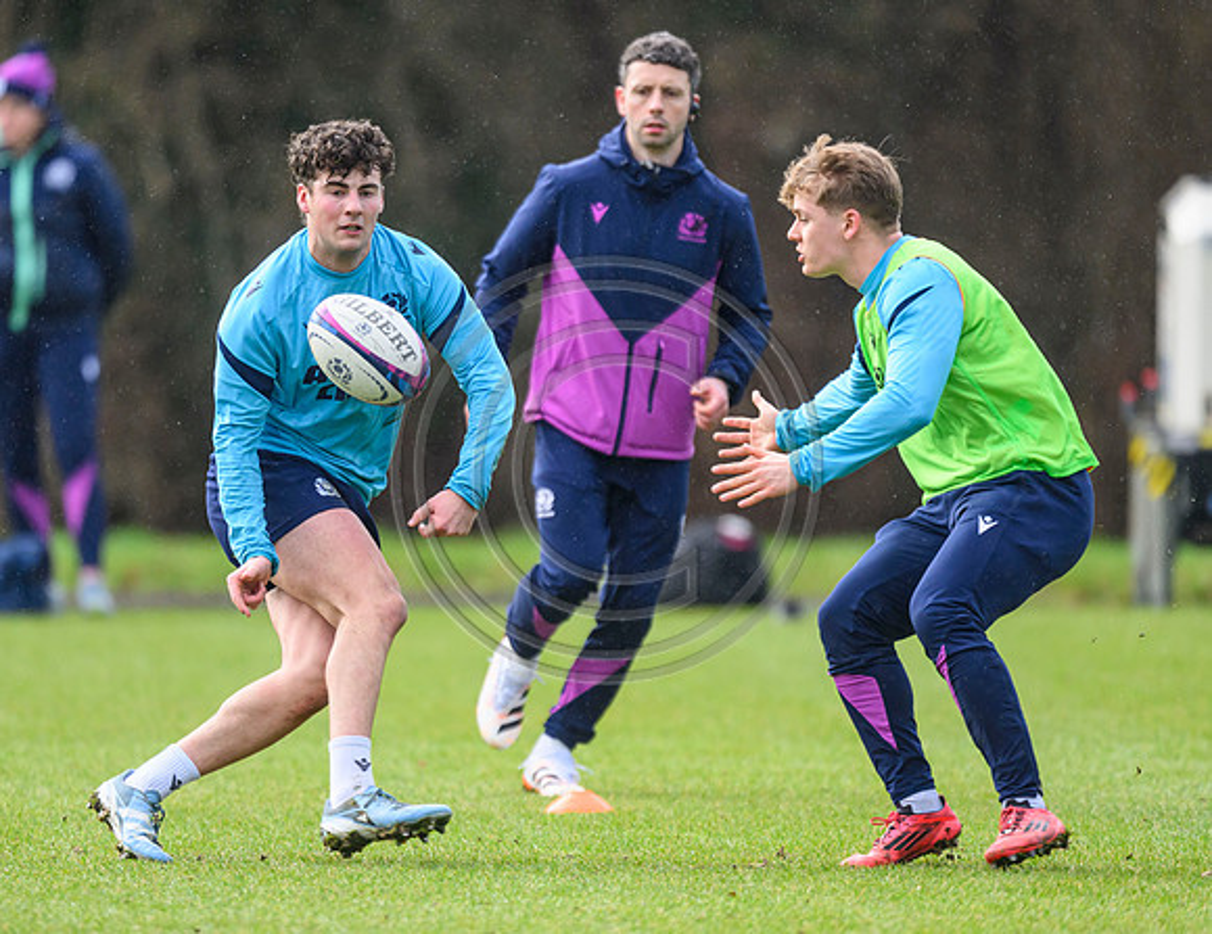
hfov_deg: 2.9
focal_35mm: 684
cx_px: 449
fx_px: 24175
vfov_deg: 2.2
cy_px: 465
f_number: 4
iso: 1250
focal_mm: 560
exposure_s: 1/1600
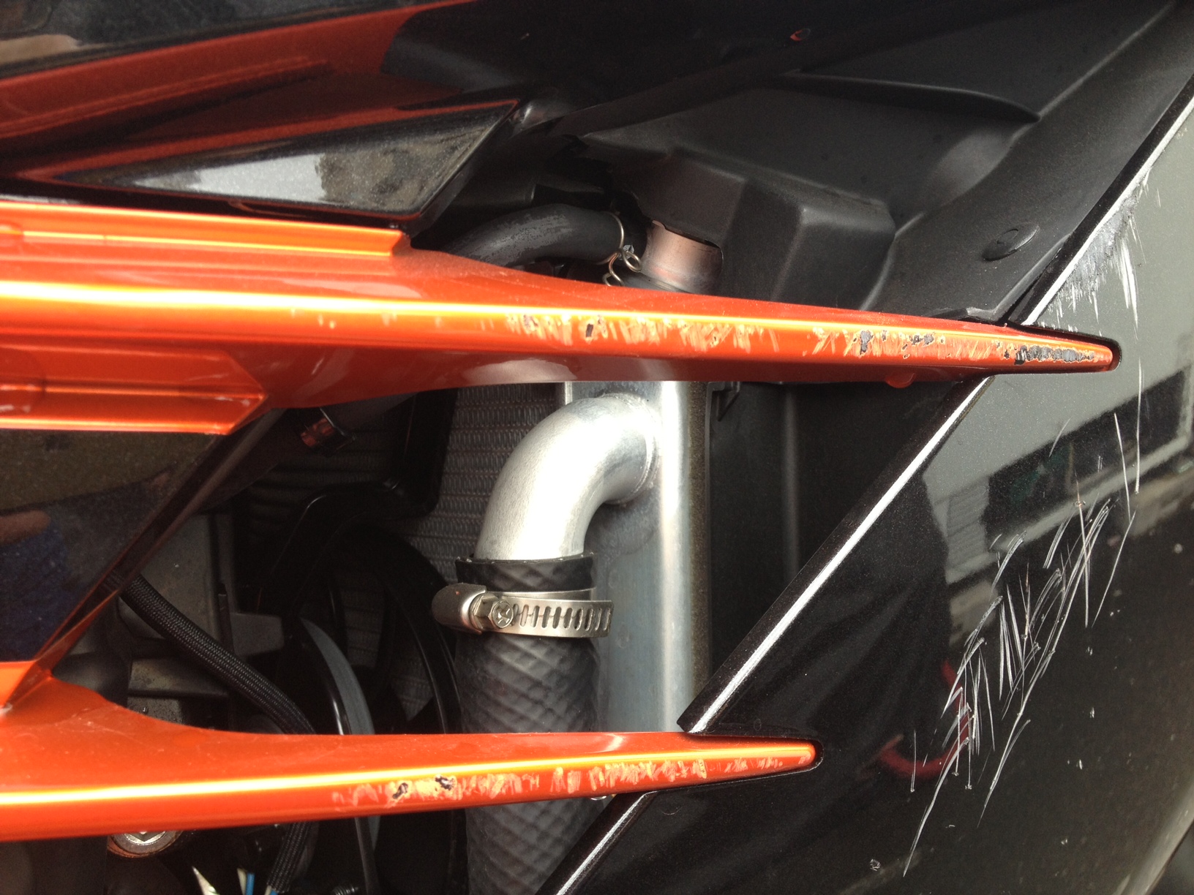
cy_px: 448
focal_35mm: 35
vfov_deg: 40.7
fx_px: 1207
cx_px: 597
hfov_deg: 52.6
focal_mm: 4.28
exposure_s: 1/60
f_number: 2.4
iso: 64
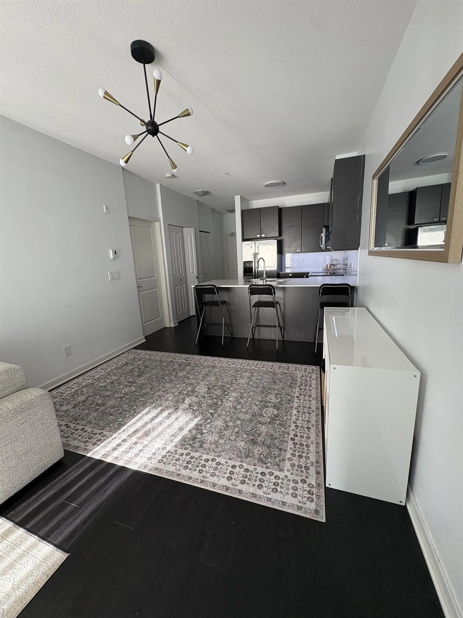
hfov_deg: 85.7
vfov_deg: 102.1
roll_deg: +3.0
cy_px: 309
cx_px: 232
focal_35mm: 14
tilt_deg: -11.9
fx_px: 250
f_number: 2.2
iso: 200
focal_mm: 2.22
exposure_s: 1/99
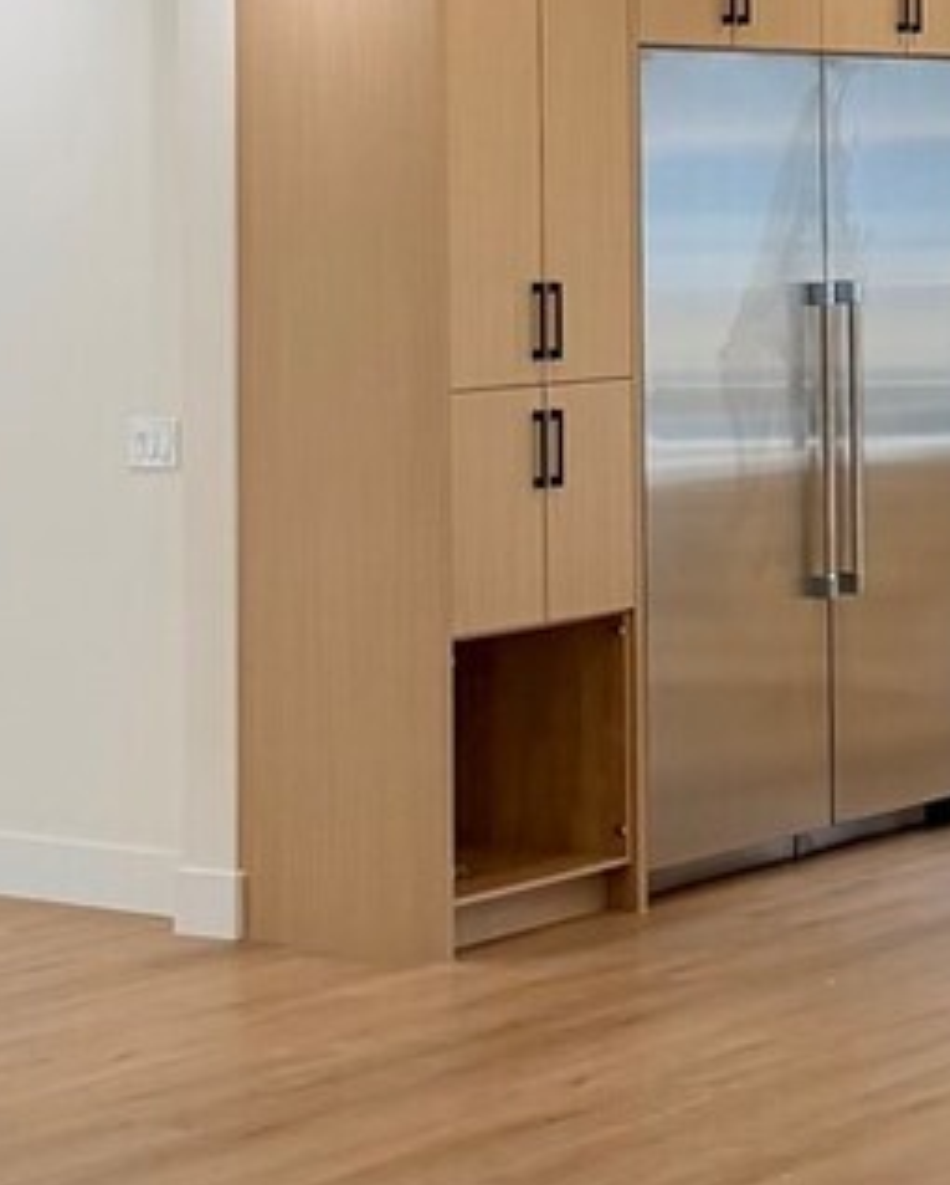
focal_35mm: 106
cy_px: 75
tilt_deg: +1.6
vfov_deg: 17.8
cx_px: 969
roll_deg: +0.5
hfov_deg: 14.3
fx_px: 3720
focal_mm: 6.76
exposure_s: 1/164
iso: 125
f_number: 1.78
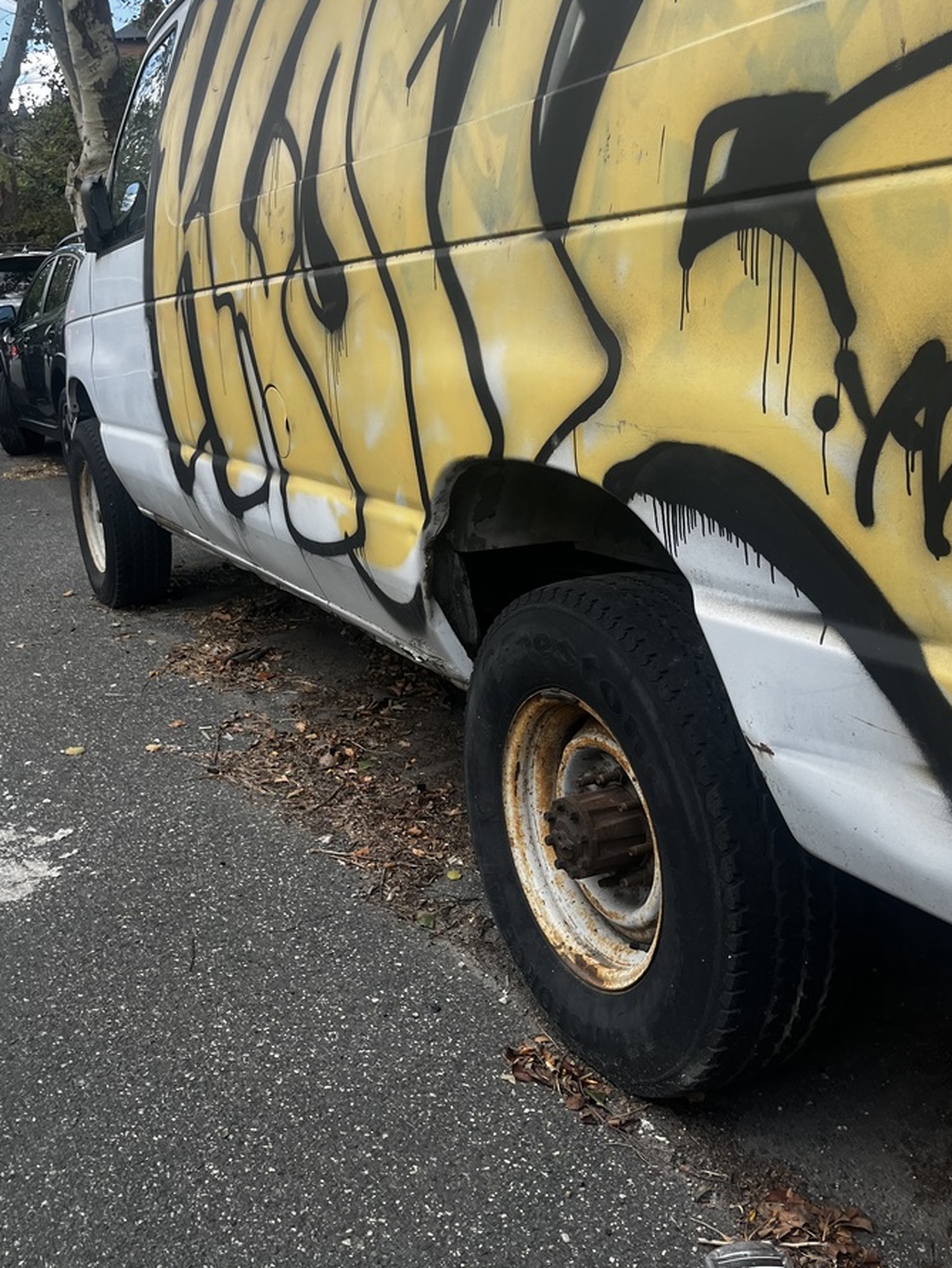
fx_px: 1282
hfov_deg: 40.5
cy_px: 586
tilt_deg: -12.7
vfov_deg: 52.6
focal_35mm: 35
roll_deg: +7.7
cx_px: 373
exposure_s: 1/742
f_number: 1.6
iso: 50
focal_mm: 5.1
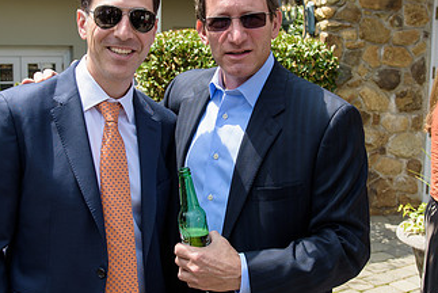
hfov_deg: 38.2
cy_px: 116
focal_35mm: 52
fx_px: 633
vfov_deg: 26.0
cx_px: 222
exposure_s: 1/640
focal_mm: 29
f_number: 4
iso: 200
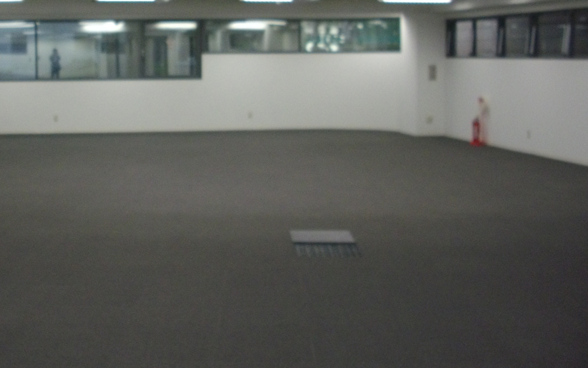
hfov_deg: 34.0
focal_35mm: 59
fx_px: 945
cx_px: 159
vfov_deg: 21.9
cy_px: 109
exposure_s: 1/80
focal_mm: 6.2
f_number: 2.8
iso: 200
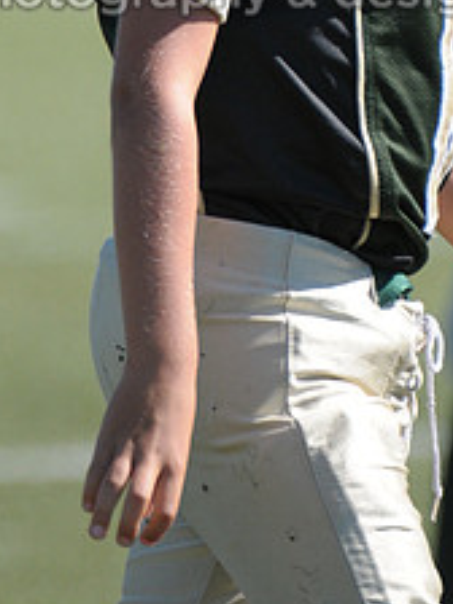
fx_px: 26051
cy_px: -138
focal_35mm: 1493
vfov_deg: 1.3
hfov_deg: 1.0
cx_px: 295
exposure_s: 1/2500
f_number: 4
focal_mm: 400
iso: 640
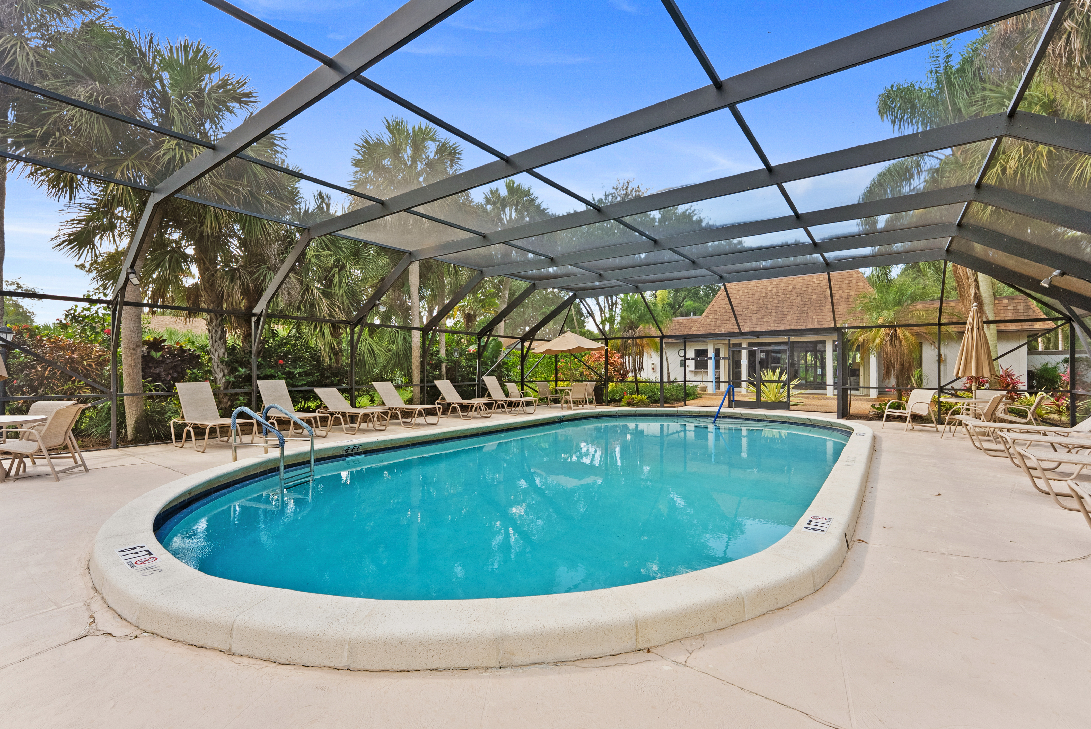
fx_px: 467
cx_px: 546
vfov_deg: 75.9
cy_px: 364
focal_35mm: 15
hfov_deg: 98.9
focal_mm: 15.4
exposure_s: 1/200
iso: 320
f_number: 8
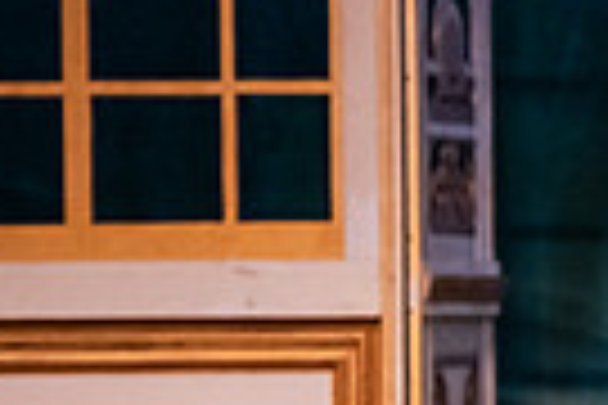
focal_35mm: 559
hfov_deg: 3.7
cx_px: 1166
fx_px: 9440
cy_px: 412
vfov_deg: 2.5
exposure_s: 1/200
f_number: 3.2
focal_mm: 130
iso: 3200
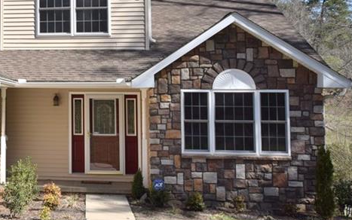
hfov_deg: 28.4
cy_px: 51
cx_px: -17
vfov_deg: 19.3
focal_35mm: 67
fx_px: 643
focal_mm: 20
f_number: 8
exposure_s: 1/400
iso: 200
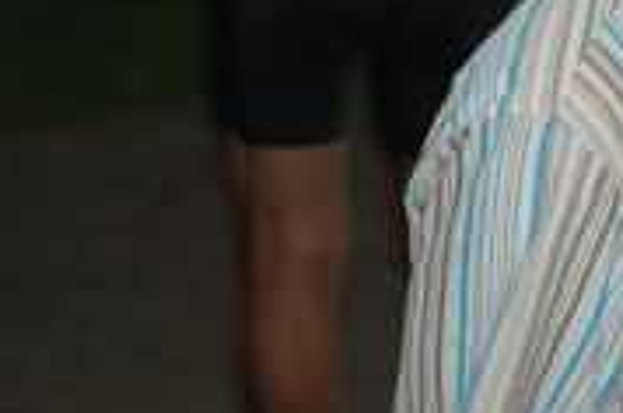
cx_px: 868
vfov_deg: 5.1
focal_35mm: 266
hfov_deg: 7.6
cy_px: -201
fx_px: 4595
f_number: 4.5
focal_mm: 56
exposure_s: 1/60
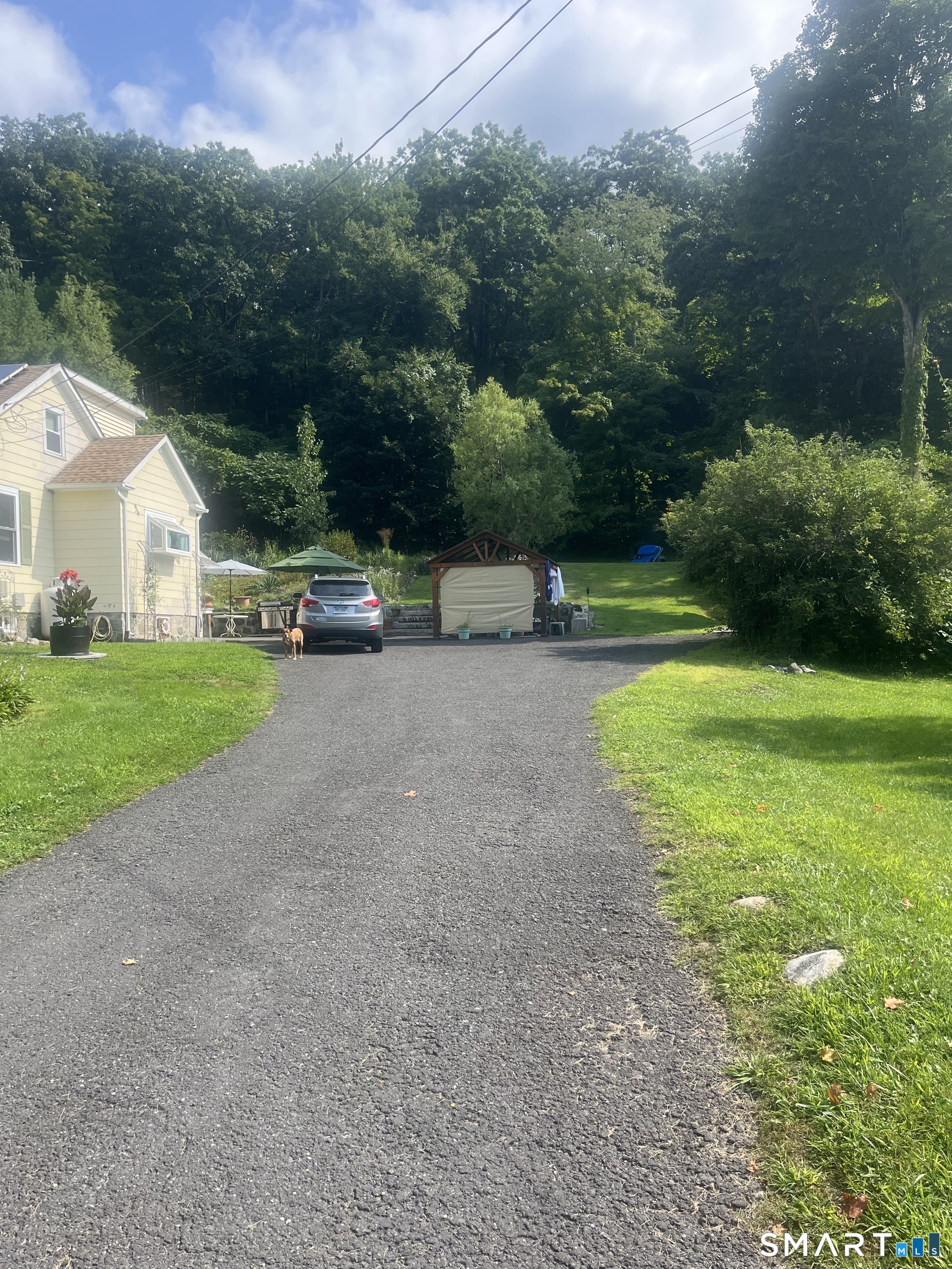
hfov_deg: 53.1
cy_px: 634
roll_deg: +3.7
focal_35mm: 26
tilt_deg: +2.6
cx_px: 476
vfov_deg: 67.3
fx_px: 953
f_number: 1.6
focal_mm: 5.1
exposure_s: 1/1018
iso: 50
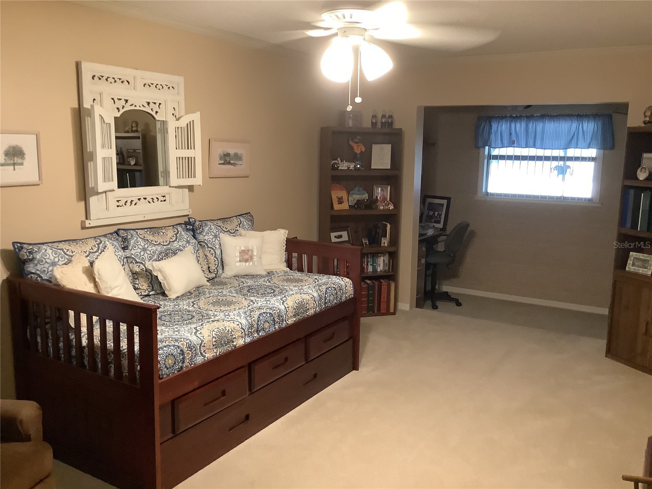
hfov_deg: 58.4
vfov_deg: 45.4
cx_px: 326
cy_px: 244
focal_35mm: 31
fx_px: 584
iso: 320
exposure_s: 1/30
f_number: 2.4
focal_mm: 3.3
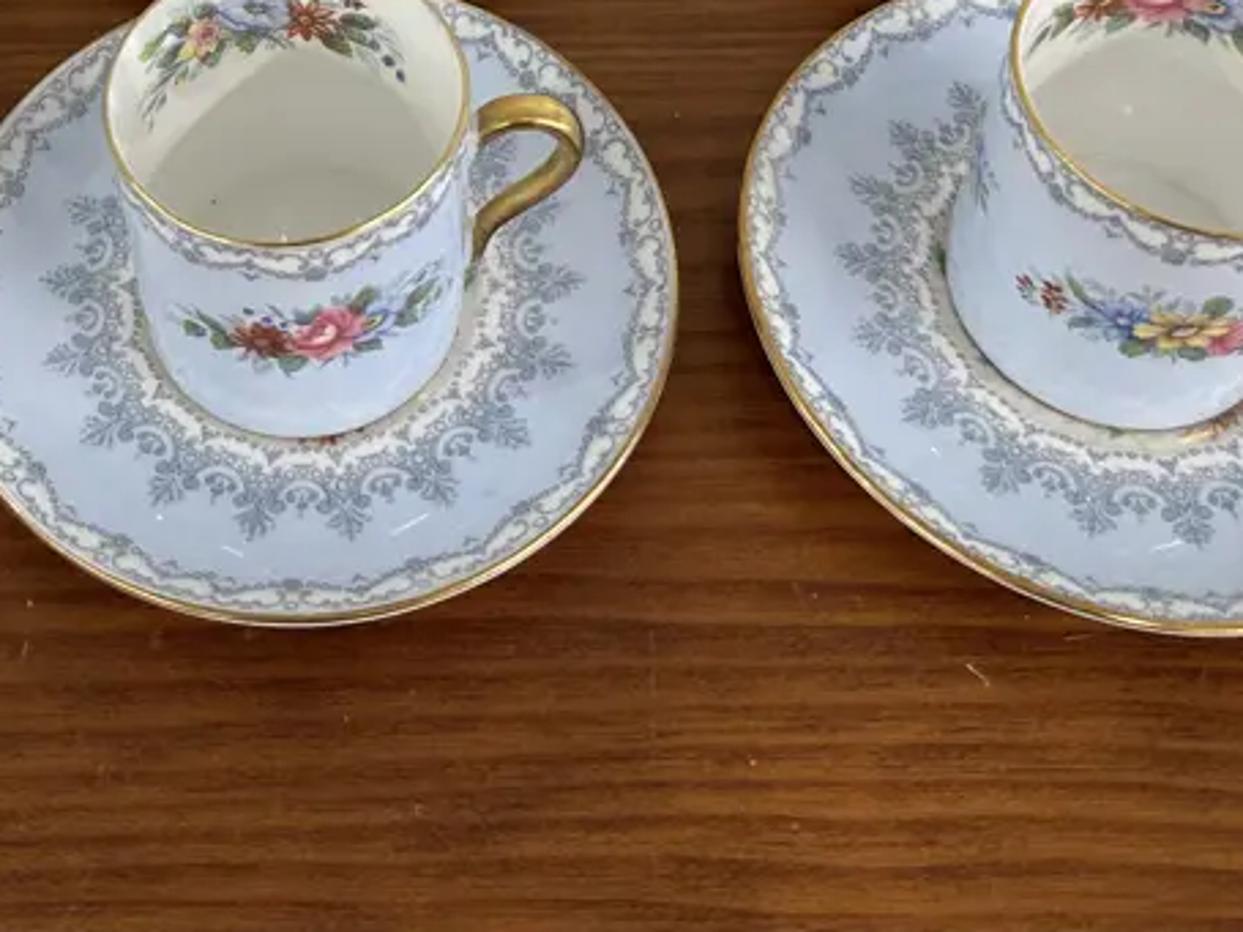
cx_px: 374
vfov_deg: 25.1
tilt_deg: -48.1
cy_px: -101
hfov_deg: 35.1
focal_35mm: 54
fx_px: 1939
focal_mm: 6.86
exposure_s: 1/100
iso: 200
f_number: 1.78
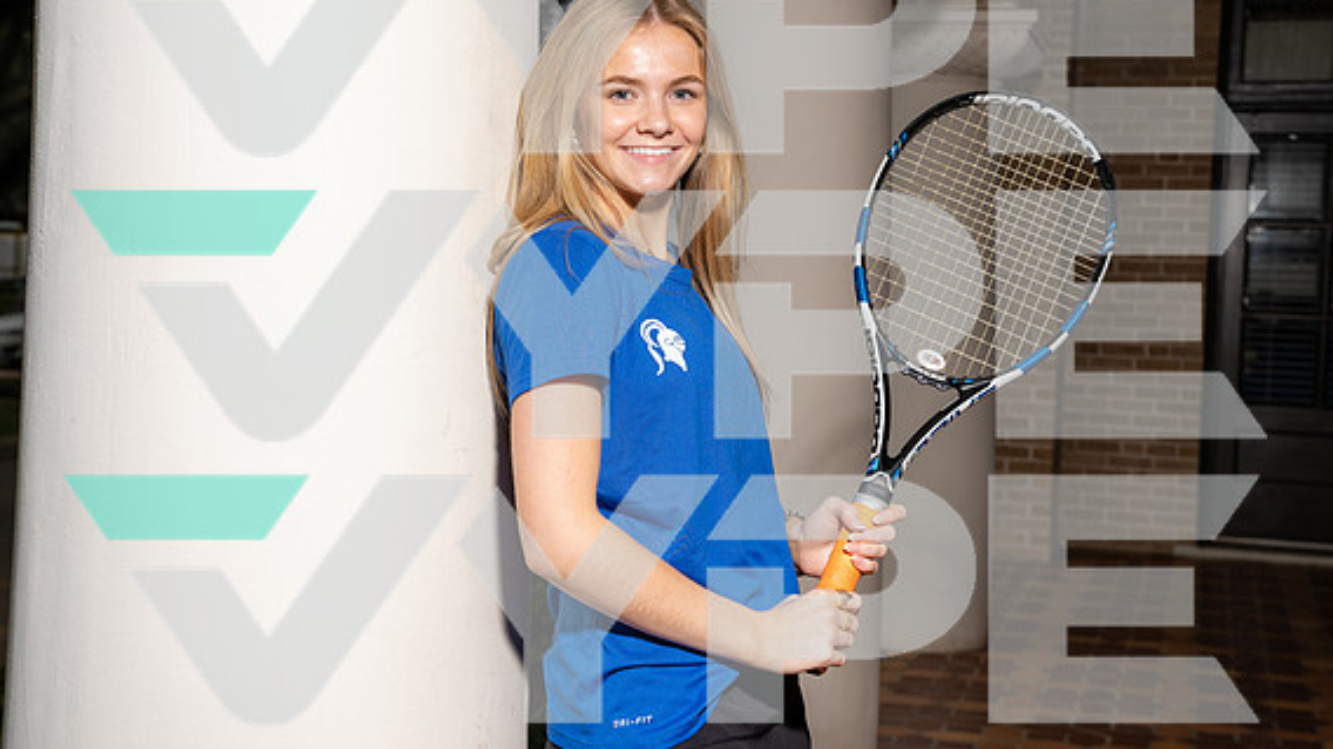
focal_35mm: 61
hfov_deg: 34.4
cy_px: 316
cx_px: 669
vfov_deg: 19.7
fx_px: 2155
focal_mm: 57
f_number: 7.1
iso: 200
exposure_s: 1/250
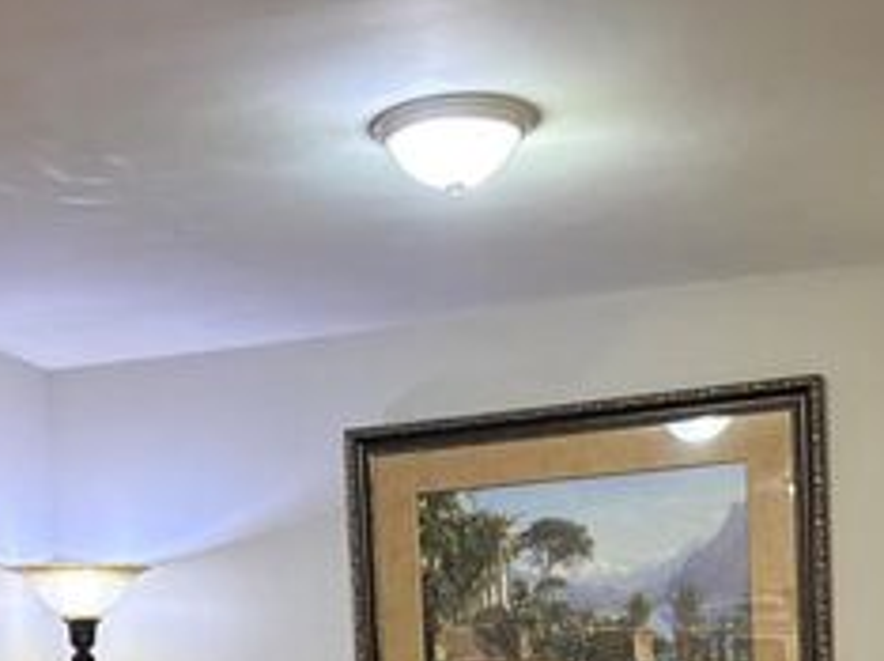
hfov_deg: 29.4
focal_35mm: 66
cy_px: 799
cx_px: 359
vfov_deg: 20.7
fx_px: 1684
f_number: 1.6
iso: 250
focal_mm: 5.96
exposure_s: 1/60
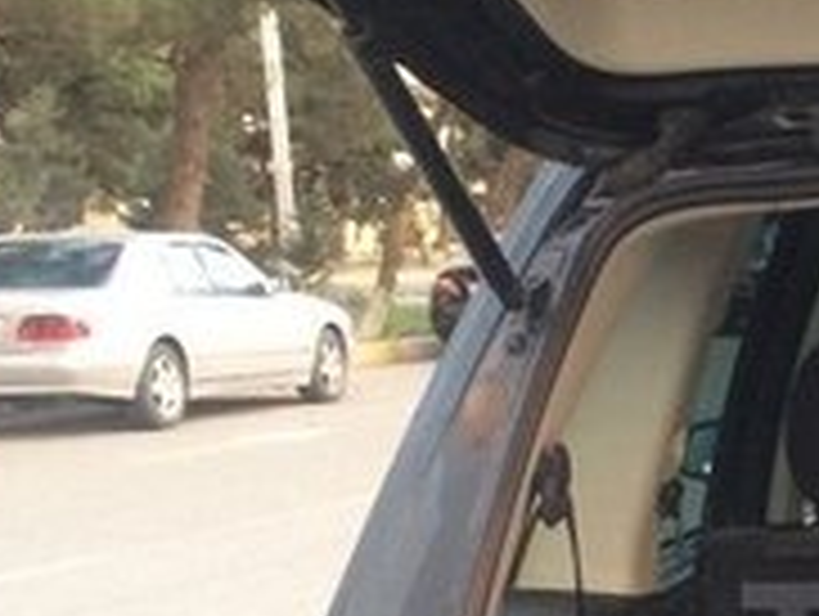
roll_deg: +1.7
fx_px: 2488
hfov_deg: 17.0
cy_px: 650
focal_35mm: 105
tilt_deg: -8.6
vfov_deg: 13.9
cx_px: 1202
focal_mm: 4.15
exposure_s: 1/33
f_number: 2.2
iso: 160
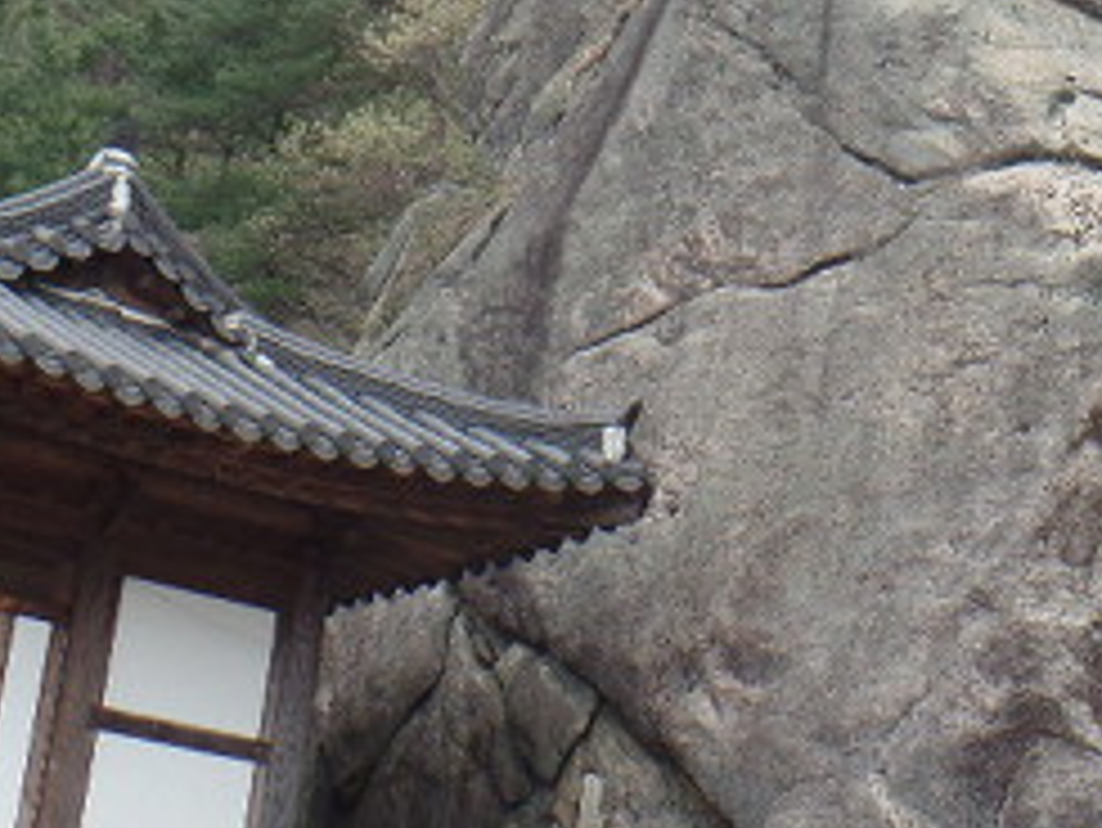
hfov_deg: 16.1
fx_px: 3822
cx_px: 1066
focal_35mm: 120
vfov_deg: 12.2
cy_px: -7
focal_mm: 7.5
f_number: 3.6
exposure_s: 1/180
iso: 80
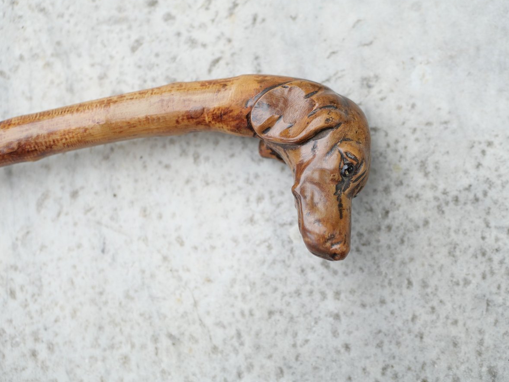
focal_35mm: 51
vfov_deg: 28.6
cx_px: 259
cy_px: 189
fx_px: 750
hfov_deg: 37.5
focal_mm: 25
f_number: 2.8
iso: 200
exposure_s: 1/250
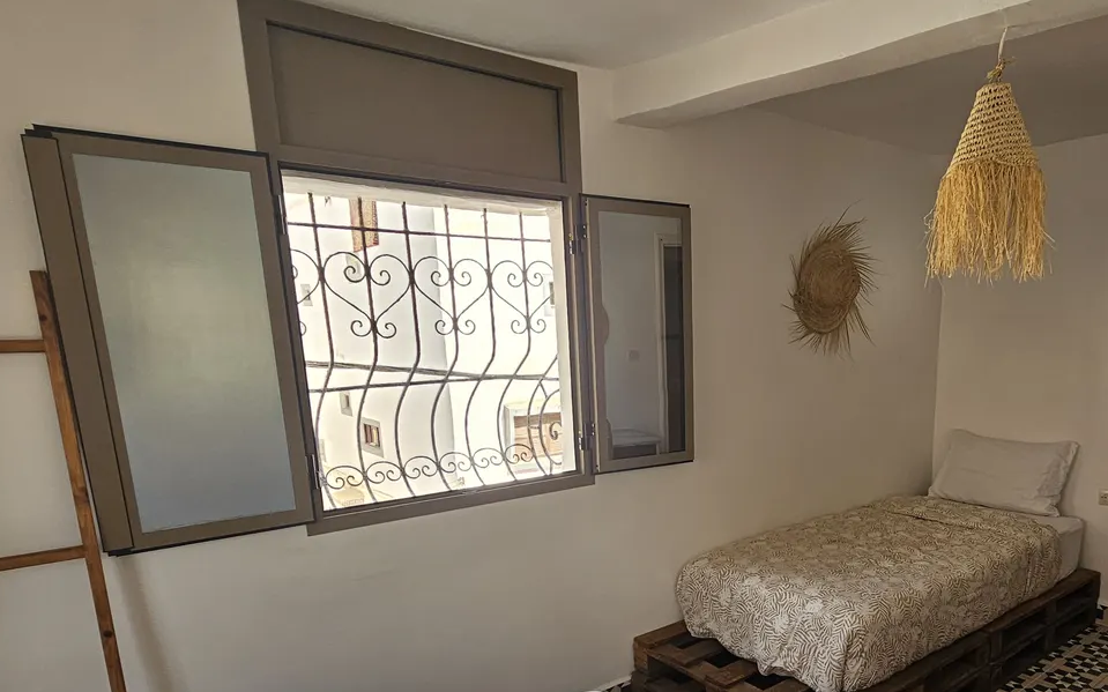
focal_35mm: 23
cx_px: 730
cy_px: 485
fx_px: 694
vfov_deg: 51.5
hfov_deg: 75.0
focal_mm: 2.2
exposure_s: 1/293
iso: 50
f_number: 2.2
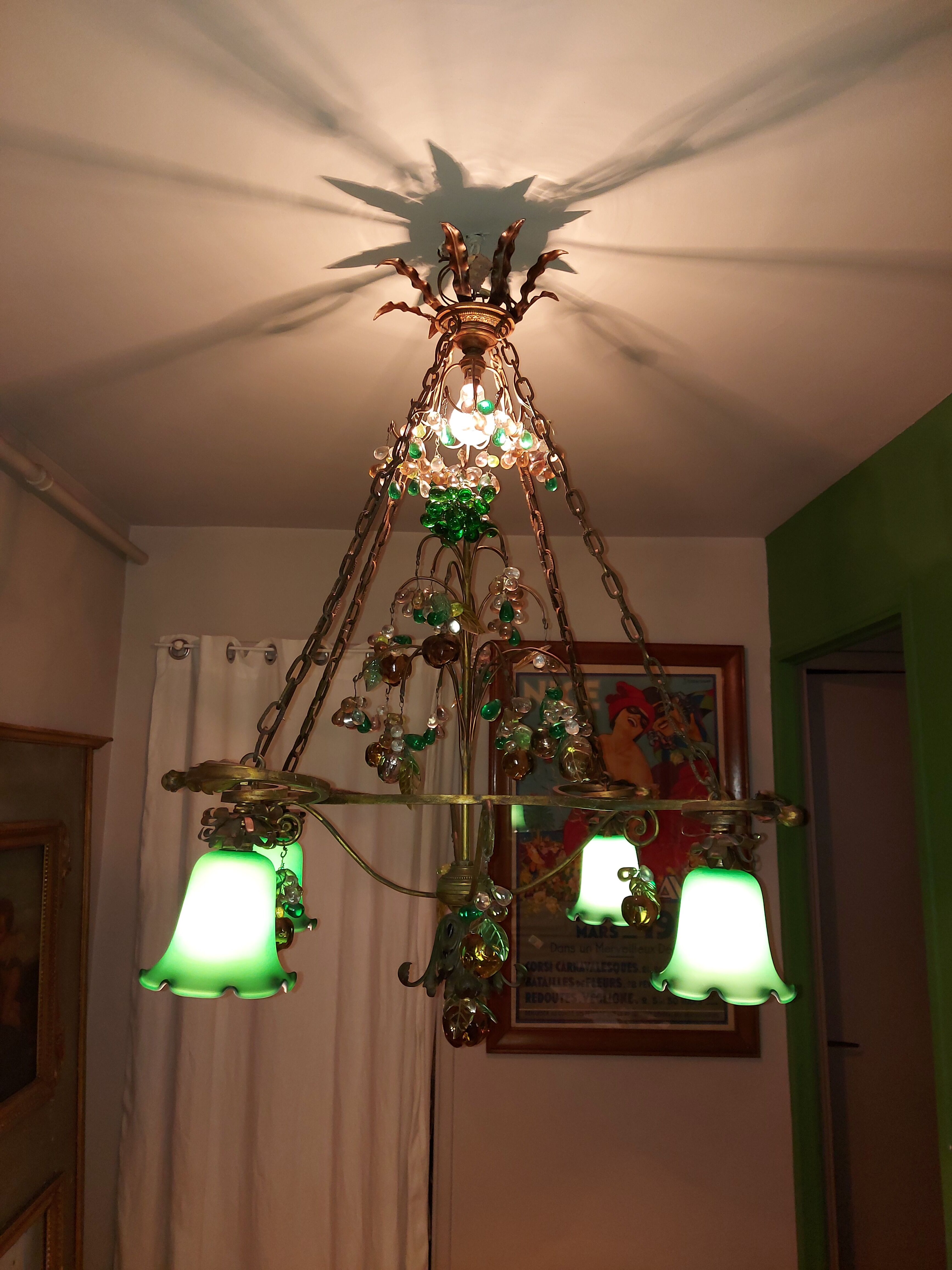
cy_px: 635
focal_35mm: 24
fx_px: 880
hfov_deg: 56.8
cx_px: 476
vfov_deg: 71.6
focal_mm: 5.23
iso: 200
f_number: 1.8
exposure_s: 1/50
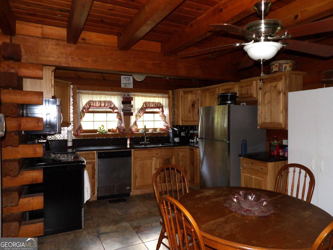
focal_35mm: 24
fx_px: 231
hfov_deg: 71.6
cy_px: 125
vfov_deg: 56.8
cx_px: 166
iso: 200
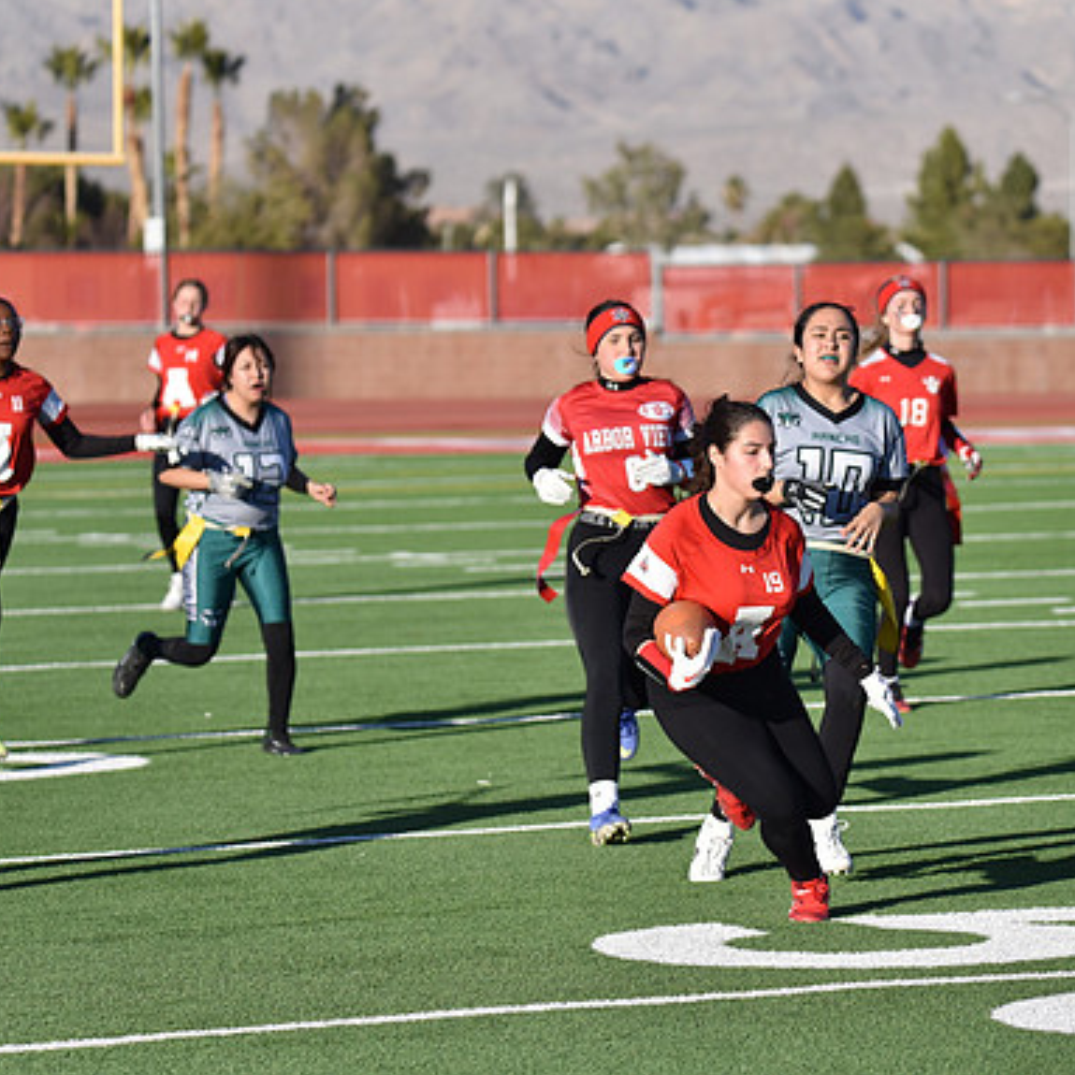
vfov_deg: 9.1
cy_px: 538
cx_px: 727
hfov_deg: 9.1
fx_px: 6781
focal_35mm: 193
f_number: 5
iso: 640
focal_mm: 150
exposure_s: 1/4000
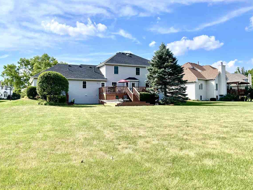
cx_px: 114
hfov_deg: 61.5
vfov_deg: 48.2
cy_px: 95
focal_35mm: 29
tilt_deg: +2.3
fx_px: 212
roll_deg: +0.2
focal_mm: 4.2
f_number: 1.6
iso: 32
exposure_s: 1/4000
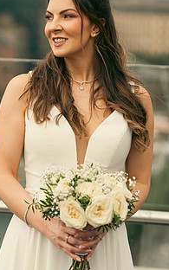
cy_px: 122
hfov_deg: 7.1
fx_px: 1356
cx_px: 66
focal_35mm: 184
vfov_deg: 11.4
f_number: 3.5
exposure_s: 1/250
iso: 160
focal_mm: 125
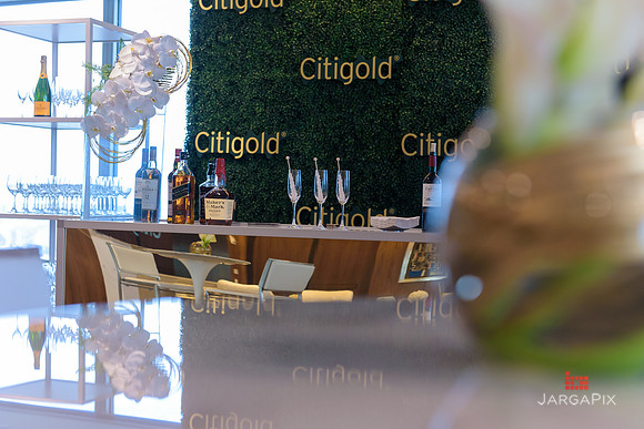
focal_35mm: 55
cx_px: 322
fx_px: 984
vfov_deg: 24.6
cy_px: 214
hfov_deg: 36.2
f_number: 3.2
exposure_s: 1/125
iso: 1250
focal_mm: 55
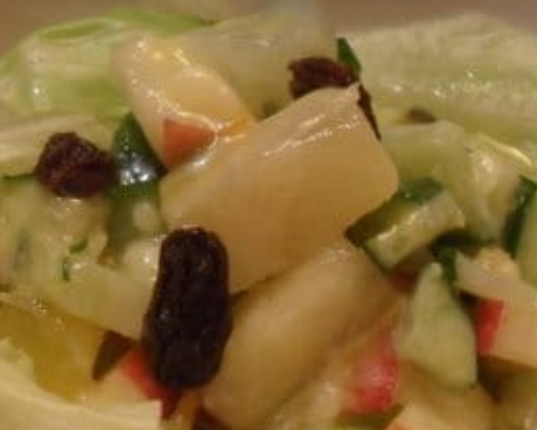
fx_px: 1049
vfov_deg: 23.0
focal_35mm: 66
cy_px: 288
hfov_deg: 28.7
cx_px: 220
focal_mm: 6.2
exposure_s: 1/30
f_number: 2.8
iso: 400
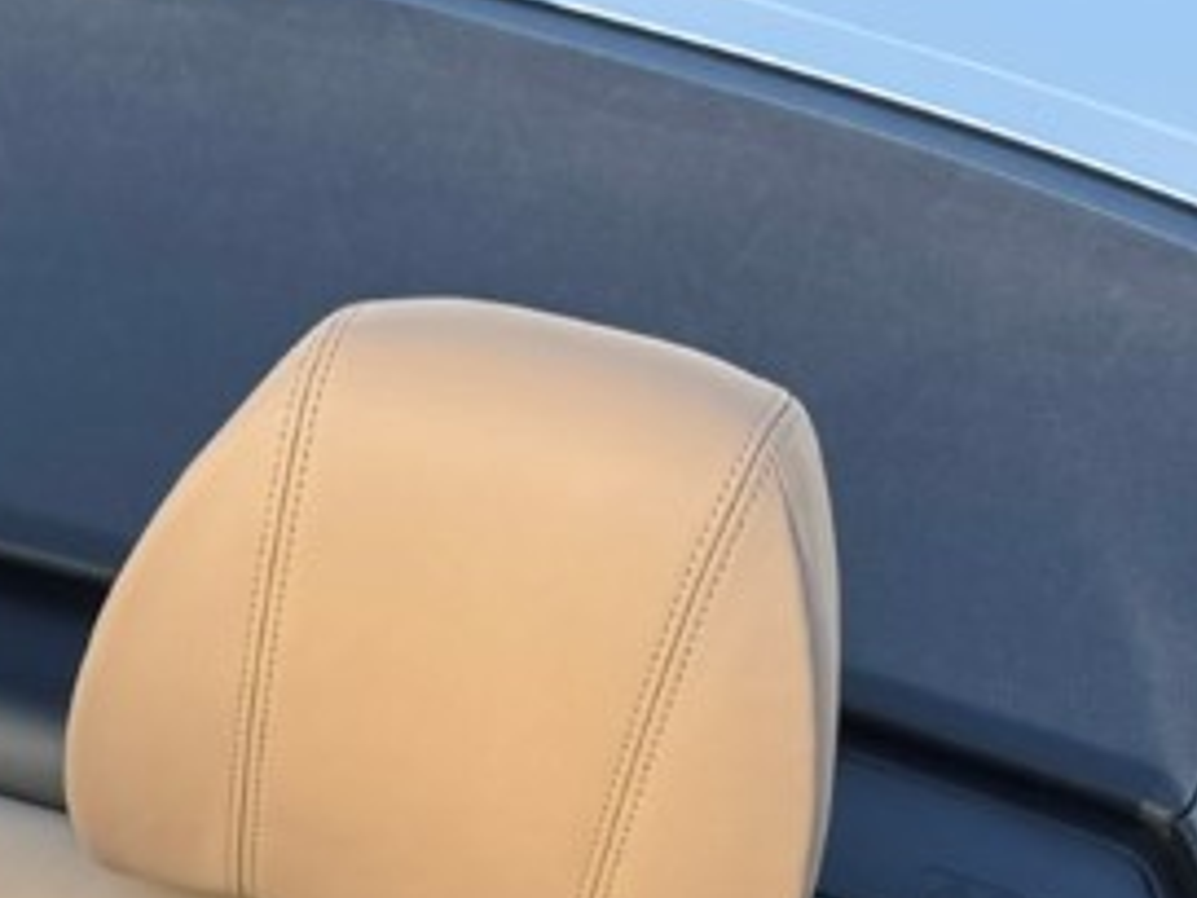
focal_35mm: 127
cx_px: -1122
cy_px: 1959
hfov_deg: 13.5
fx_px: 4392
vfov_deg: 10.5
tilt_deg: -45.5
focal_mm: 6.76
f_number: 1.78
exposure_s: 1/792
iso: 80
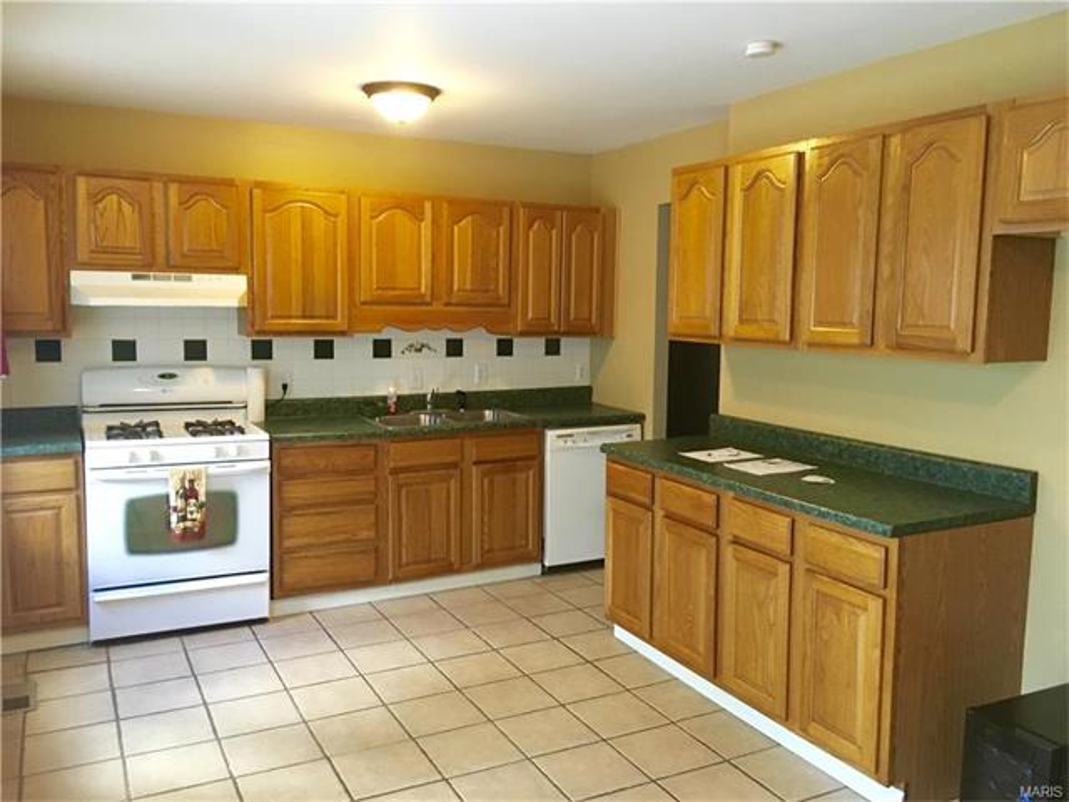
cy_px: 401
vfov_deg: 48.2
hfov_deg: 61.7
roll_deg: -0.7
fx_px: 896
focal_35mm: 29
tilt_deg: -6.3
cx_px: 534
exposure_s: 1/30
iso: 160
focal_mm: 4.15
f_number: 2.2
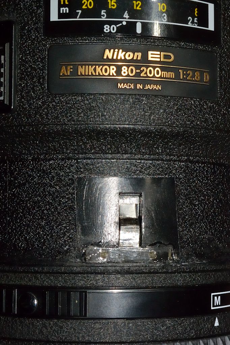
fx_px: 777
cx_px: 115
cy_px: 172
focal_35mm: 81
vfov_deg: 25.1
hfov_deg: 16.8
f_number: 16
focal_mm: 30
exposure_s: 1/60
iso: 800
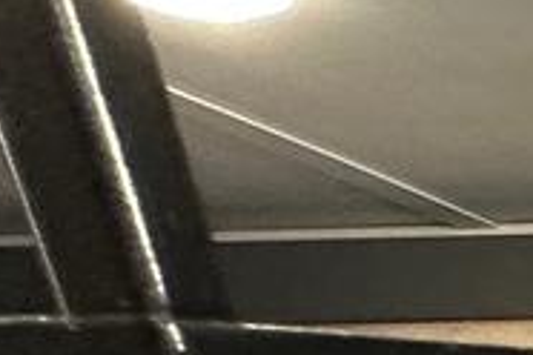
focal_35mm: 100
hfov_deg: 11.1
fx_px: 1480
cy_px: 939
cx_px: 1651
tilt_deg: -17.0
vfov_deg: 10.9
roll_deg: +0.0
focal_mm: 2.22
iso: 320
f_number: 2.2
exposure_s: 1/60
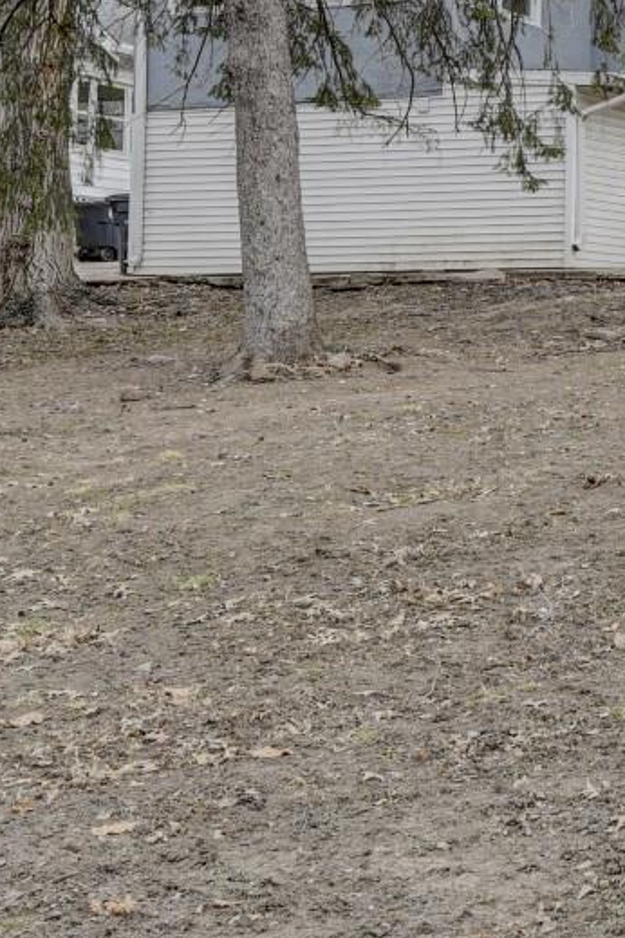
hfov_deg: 16.0
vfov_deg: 26.8
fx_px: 1927
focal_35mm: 74
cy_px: 181
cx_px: 1073
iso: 400
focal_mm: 24
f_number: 8
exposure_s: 1/320
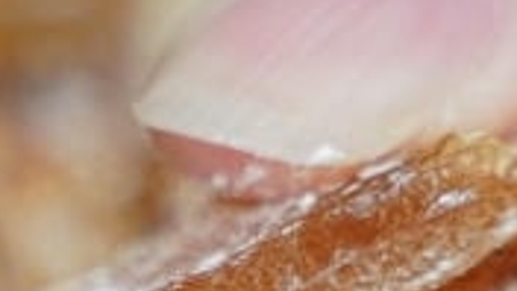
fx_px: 7334
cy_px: 644
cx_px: -258
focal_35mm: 535
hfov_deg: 4.0
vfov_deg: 2.3
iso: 400
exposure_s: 1/80
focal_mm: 75
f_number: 4
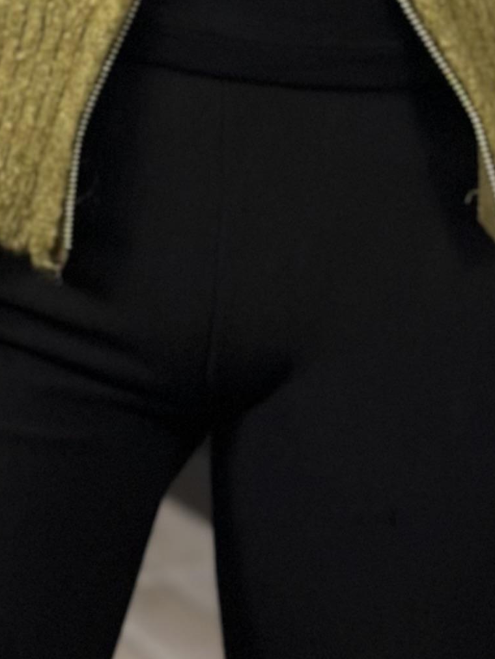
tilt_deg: -27.2
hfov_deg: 7.8
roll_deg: +0.4
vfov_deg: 9.7
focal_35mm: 191
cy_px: -626
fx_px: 3641
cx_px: 227
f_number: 1.78
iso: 64
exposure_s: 1/103
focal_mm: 6.86
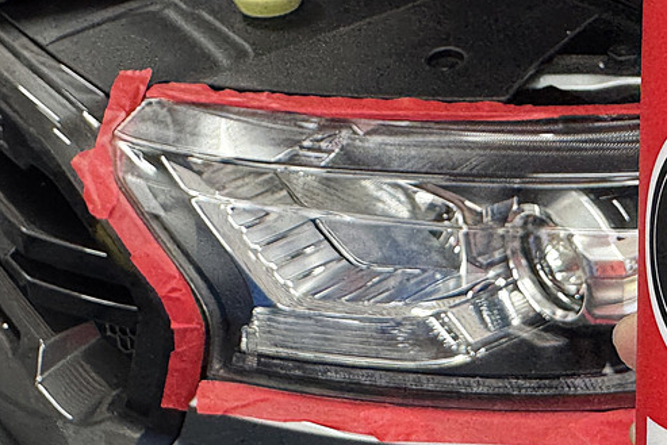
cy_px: 176
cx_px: 523
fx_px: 1001
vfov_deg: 25.0
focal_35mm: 54
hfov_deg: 35.8
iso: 200
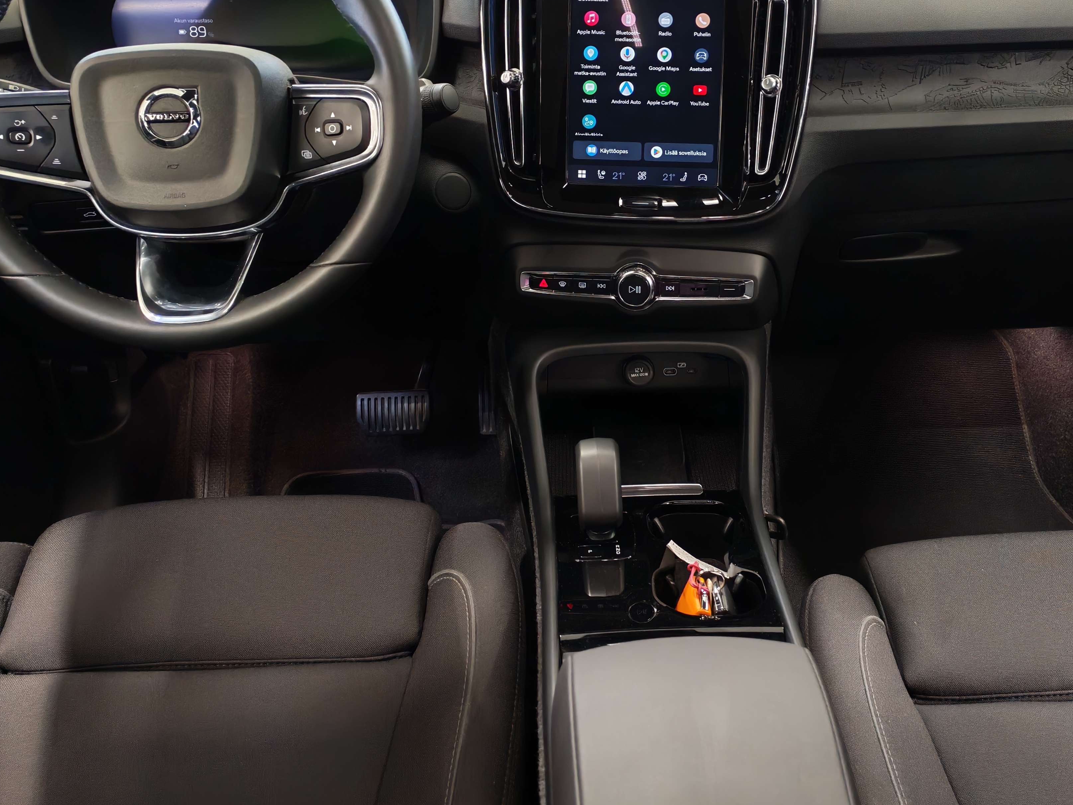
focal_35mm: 38
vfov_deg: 37.7
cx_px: 627
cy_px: 351
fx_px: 1178
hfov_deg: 48.8
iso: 800
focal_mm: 6.12
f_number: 1.9
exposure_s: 1/50
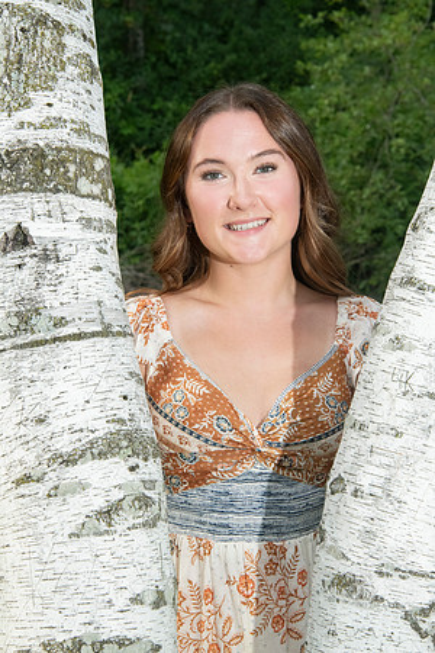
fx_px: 2265
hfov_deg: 11.0
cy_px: 326
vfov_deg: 16.4
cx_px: 218
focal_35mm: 125
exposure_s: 1/160
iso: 2500
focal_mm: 125
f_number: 16
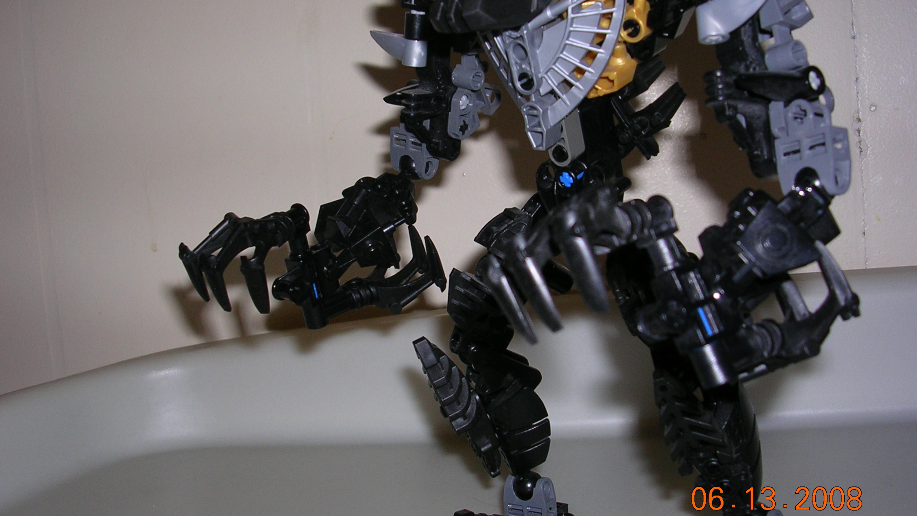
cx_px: 461
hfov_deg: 48.4
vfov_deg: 28.3
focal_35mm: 42
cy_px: 223
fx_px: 1021
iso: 50
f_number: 2.8
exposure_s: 1/60.1
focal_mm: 5.8
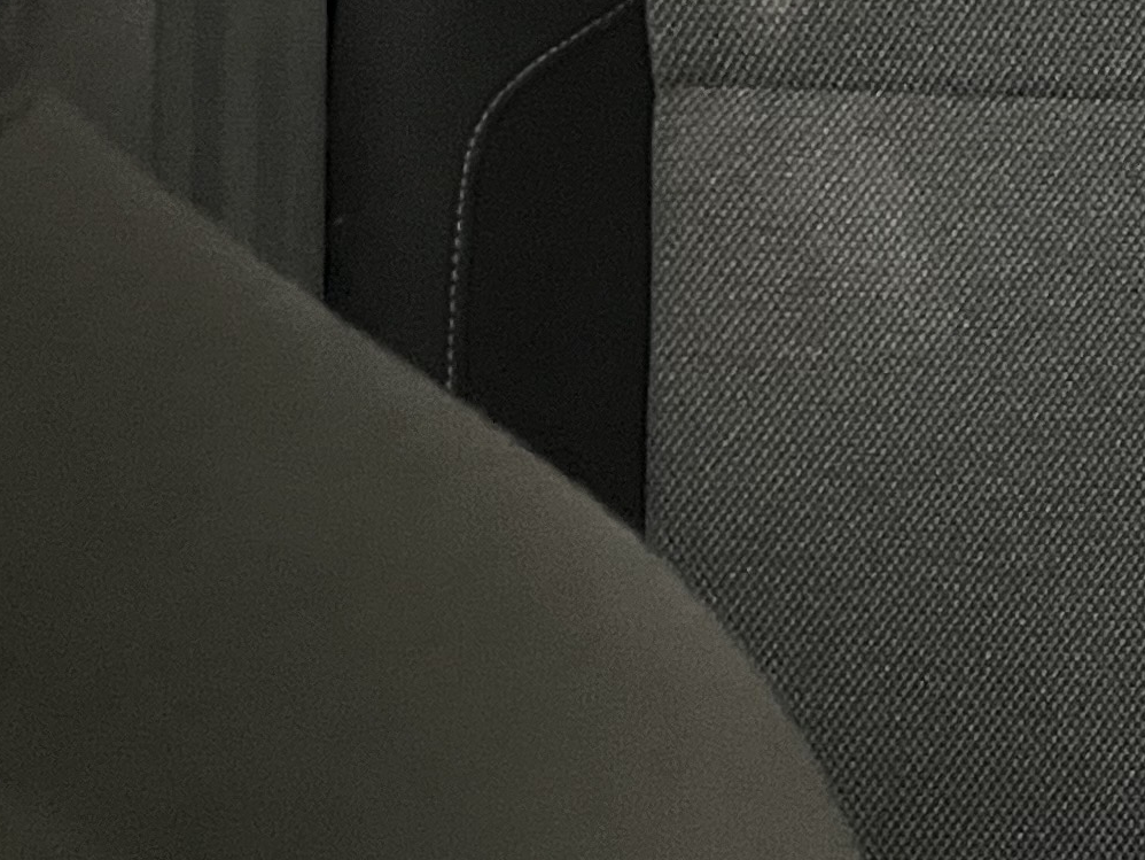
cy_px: 235
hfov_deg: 15.5
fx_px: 3474
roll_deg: +0.2
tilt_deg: -18.9
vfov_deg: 14.1
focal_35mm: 105
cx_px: 2187
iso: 2000
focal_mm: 5.1
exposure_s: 1/17
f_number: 1.6
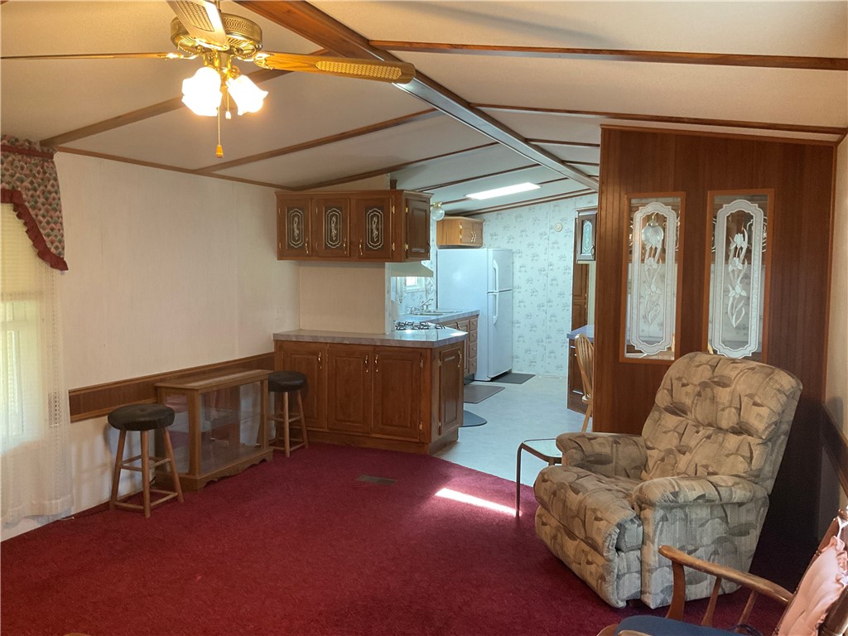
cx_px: 424
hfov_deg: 61.7
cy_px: 318
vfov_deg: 48.2
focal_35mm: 29
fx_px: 710
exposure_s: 1/60
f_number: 1.8
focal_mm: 3
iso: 160
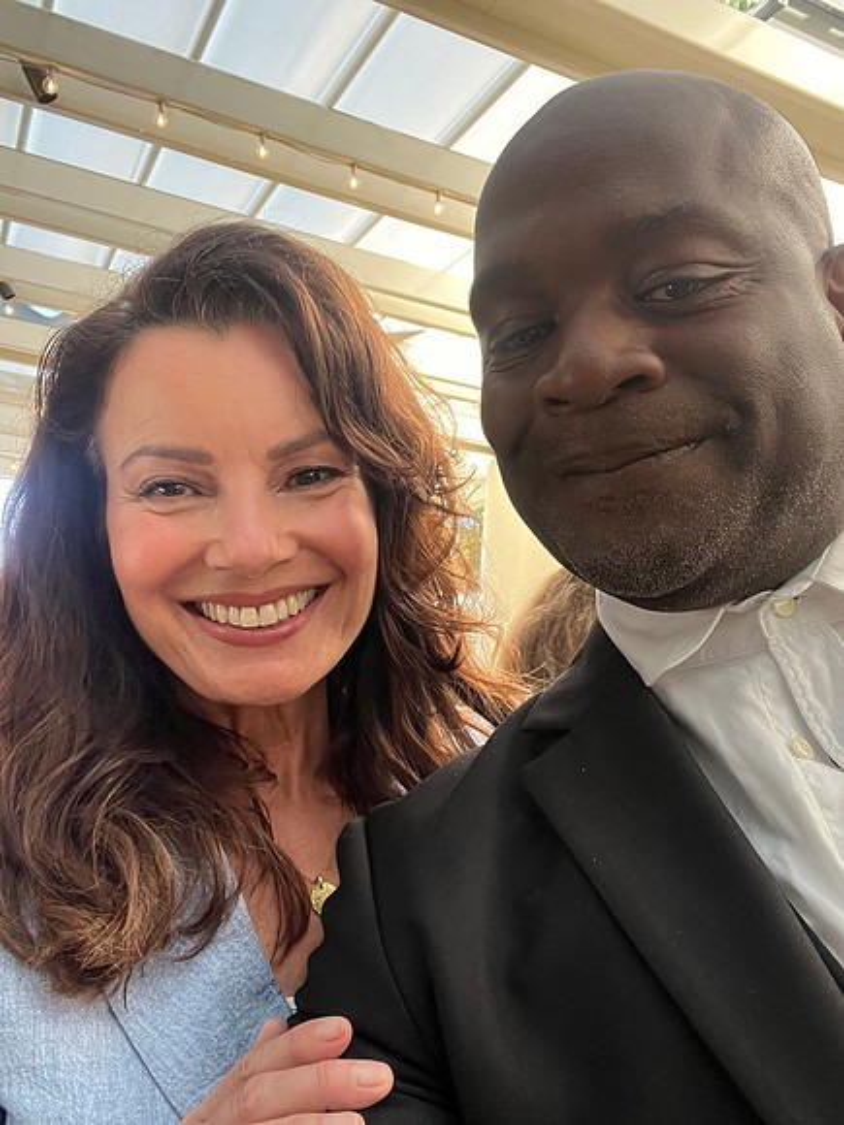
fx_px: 975
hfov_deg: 46.8
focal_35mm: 30
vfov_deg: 60.0
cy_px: 562
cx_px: 422
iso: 160
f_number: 2.2
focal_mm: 2.71
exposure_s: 1/60
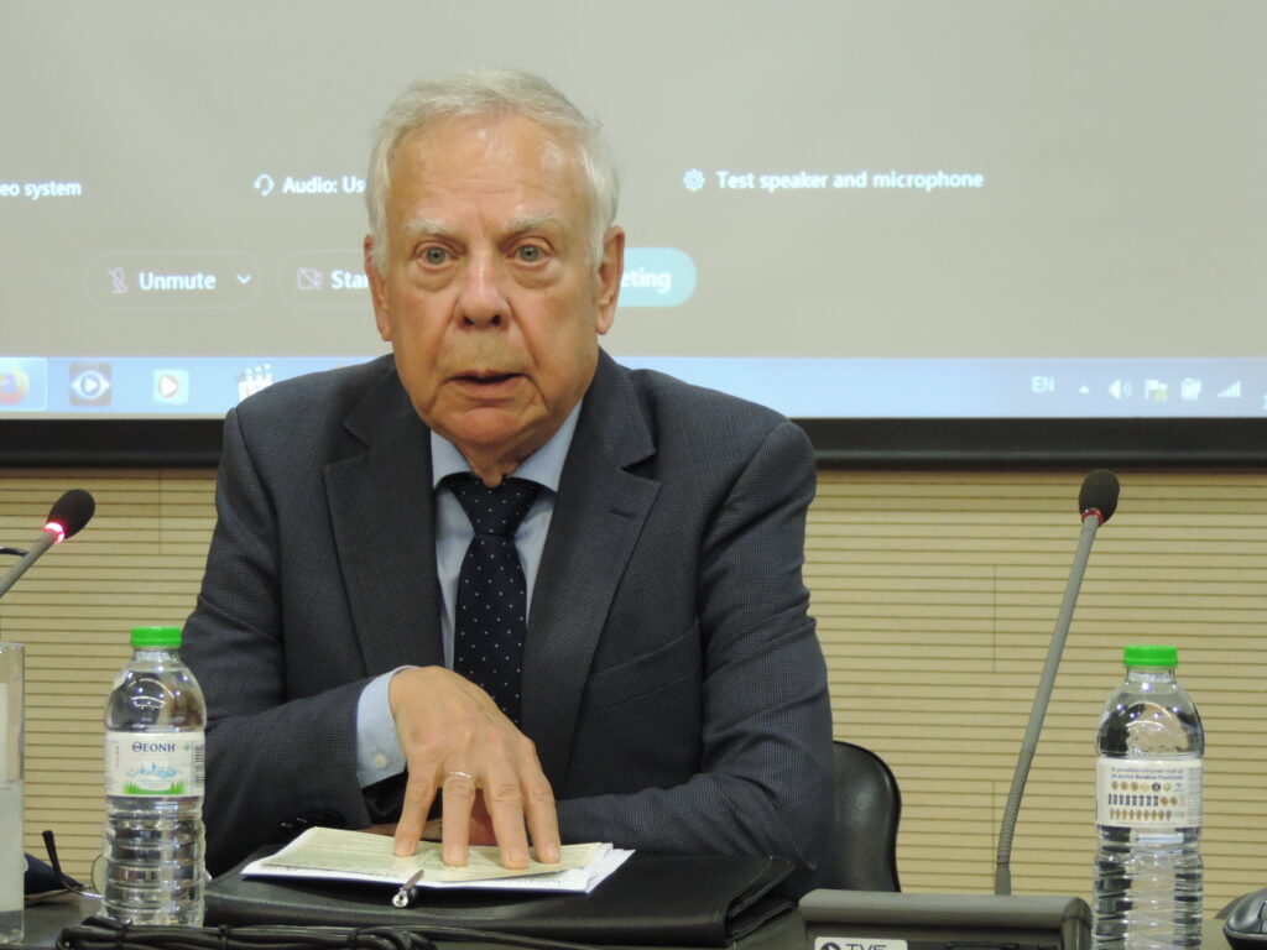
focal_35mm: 135
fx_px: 4941
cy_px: 475
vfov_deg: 11.0
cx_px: 634
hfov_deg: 14.6
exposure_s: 1/25
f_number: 4.3
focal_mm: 24
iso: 800
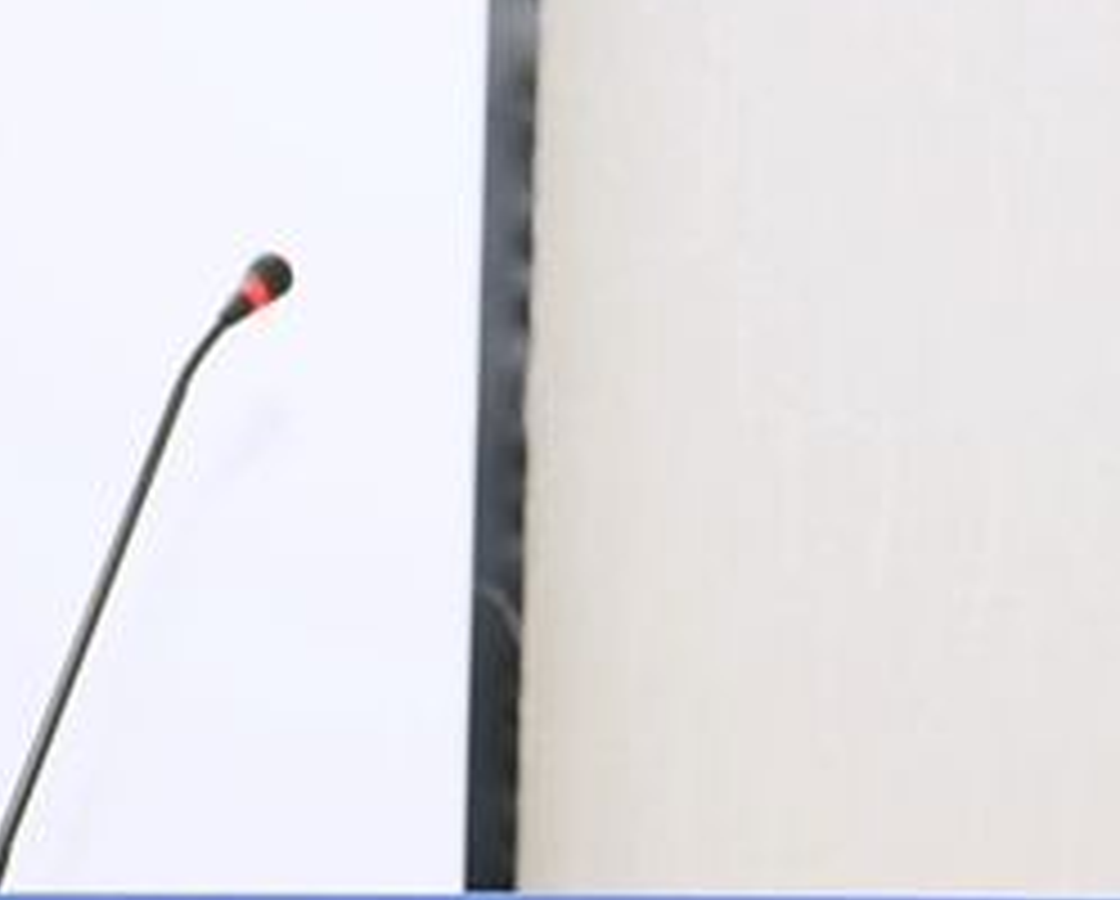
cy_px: 1298
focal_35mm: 207
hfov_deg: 9.3
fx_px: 6872
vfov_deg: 7.4
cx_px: 900
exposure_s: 1/100
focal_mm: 55
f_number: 7.1
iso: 400
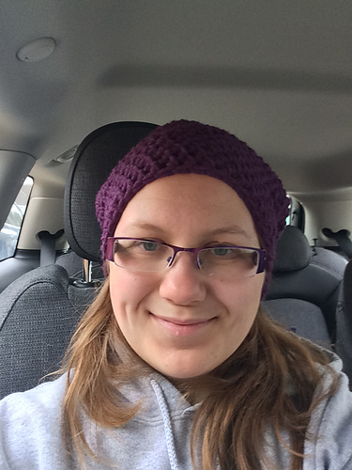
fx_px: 420
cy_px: 235
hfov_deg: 45.4
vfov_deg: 58.4
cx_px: 176
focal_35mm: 31
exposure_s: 1/30
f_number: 2.4
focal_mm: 2.15
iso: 125
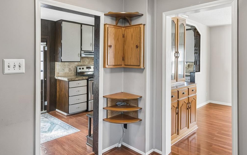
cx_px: 121
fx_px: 168
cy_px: 72
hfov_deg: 72.5
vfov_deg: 49.3
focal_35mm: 25
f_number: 5.6
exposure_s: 1/20
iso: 500
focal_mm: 16
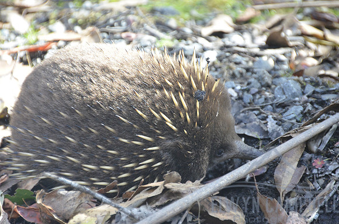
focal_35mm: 262
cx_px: 170
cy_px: 112
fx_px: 2466
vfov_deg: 5.2
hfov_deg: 7.9
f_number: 6.3
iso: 1600
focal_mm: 175
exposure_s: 1/125
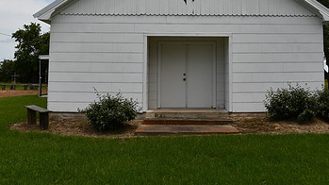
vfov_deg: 24.7
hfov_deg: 43.5
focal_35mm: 47
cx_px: 198
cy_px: 20
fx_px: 410
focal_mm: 18
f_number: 10
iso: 125
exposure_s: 1/400
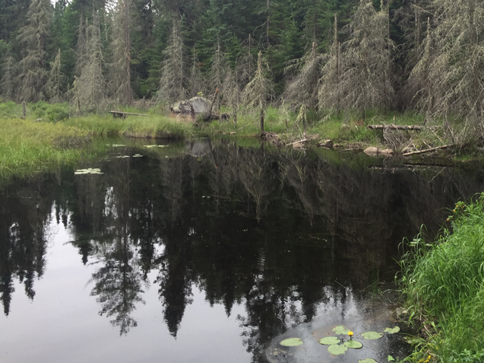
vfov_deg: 34.8
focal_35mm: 41
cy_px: 127
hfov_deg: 44.8
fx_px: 573
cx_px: 337
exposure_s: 1/120
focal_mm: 4.15
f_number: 2.2
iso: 32
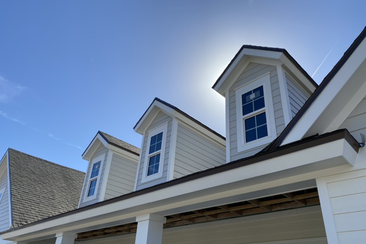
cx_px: 182
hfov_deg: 65.5
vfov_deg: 46.4
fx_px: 285
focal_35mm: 28
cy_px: 126
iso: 32
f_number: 1.8
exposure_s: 1/3401
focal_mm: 4.25
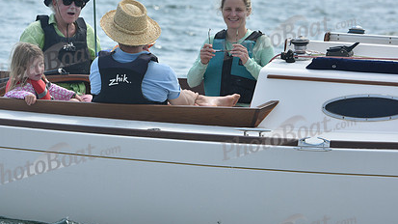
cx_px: 172
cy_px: 99
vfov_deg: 4.9
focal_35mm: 250
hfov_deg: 8.6
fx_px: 2637
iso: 250
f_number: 7.1
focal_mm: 170
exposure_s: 1/1000
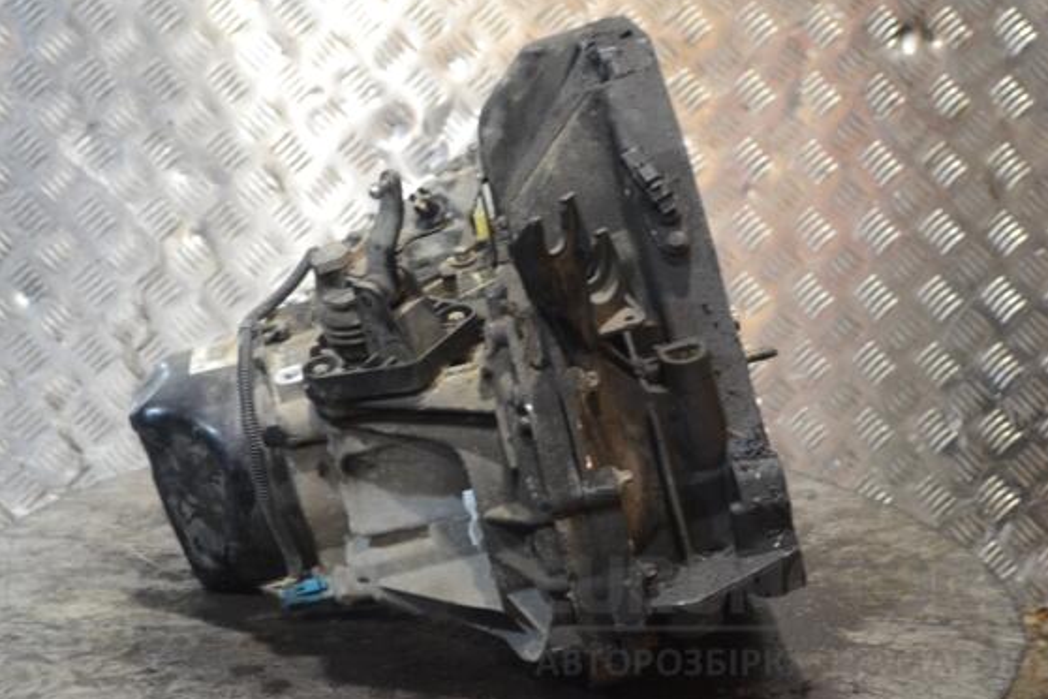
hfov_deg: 28.5
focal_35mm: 71
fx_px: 2067
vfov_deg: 19.2
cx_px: 500
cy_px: 334
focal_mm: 44
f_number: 5.3
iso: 1100
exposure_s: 1/30
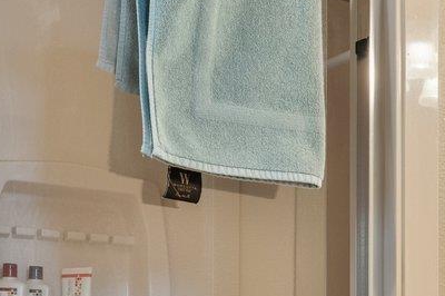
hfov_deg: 23.1
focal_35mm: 82
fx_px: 1013
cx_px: 507
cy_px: 378
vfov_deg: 15.8
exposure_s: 1/3
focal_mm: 16
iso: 400
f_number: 8
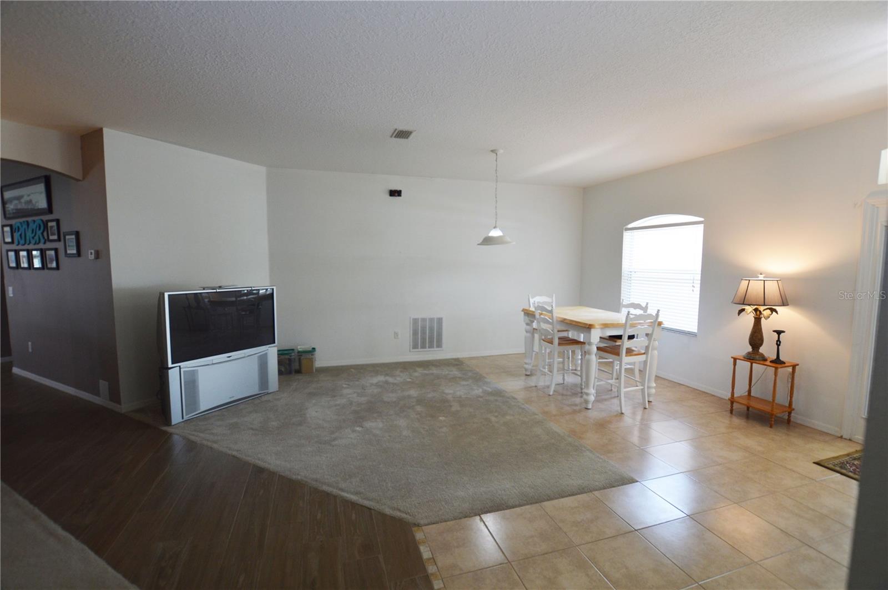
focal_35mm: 15
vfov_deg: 77.2
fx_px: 370
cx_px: 444
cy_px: 295
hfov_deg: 100.5
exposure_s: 1/80
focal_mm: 10
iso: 400
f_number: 4.5
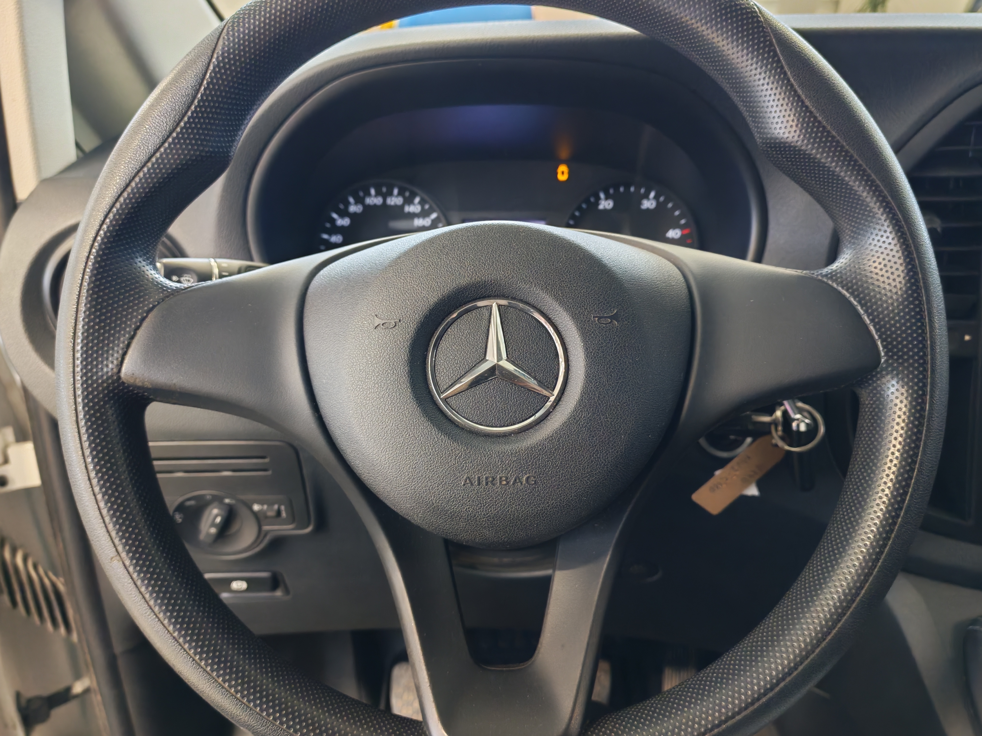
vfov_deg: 45.4
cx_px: 491
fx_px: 879
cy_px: 368
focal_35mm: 31
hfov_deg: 58.4
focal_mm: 6.12
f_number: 1.9
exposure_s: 1/50
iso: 1250
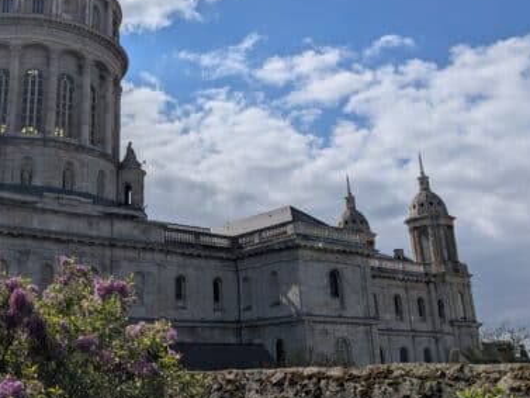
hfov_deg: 43.2
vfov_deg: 33.2
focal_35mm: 43
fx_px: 659
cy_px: 115
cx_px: 173
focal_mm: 4.38
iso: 78
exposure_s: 1/23256
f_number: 1.73
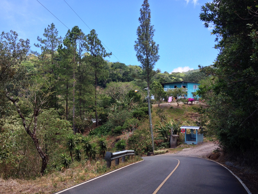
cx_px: 129
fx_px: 261
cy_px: 97
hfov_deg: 52.6
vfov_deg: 40.7
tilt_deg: +2.6
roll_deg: -1.2
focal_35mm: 35
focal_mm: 4.28
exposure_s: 1/635
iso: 50
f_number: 2.4
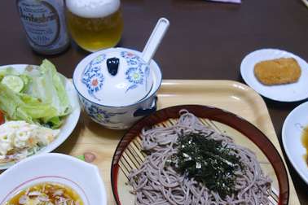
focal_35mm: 37
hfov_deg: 51.8
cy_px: 135
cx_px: 171
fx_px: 317
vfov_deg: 35.6
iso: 800
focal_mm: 10.4
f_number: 1.8
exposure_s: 1/80
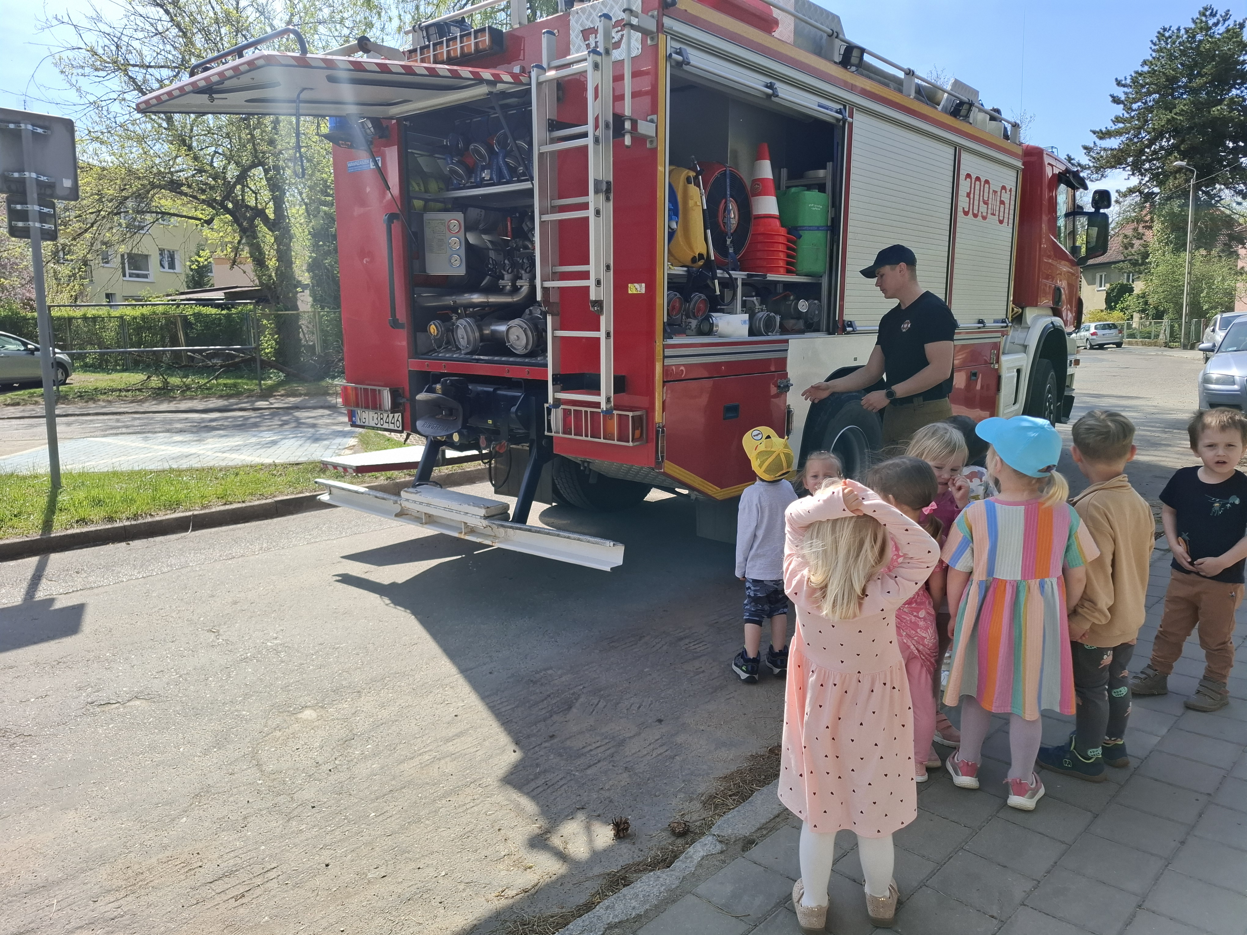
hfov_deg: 73.9
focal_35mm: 23
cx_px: 624
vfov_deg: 58.9
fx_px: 829
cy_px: 468
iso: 50
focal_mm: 5.54
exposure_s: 1/1359
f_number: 1.8
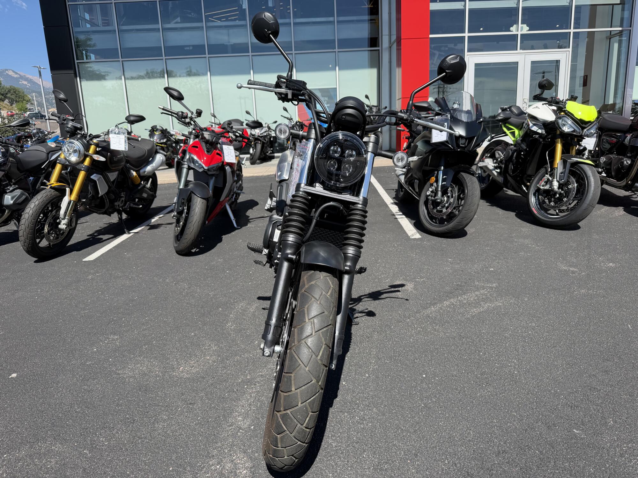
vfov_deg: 56.8
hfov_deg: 71.6
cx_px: 319
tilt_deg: -12.6
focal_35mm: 24
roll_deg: +3.2
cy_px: 239
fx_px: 442
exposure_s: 1/2525
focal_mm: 6.76
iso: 80
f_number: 1.78
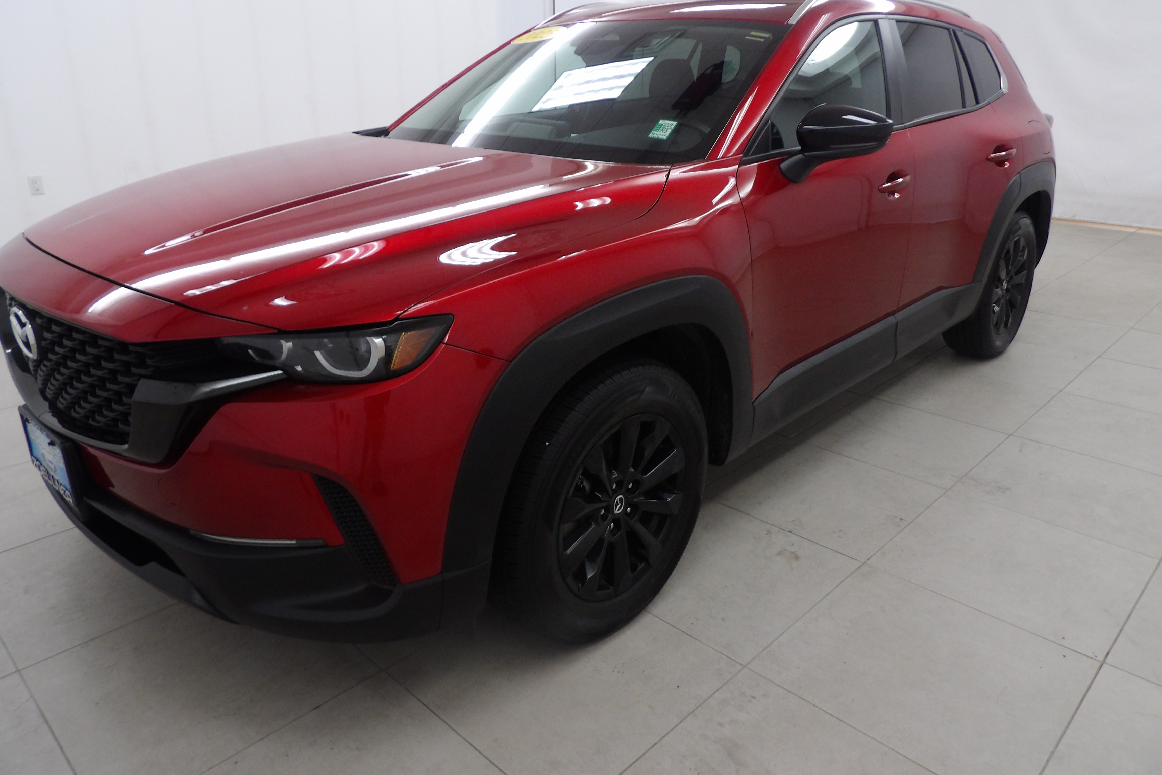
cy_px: 347
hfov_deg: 71.5
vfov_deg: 51.2
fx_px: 807
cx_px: 580
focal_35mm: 25
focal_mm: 4.3
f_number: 3.2
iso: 174
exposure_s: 1/33
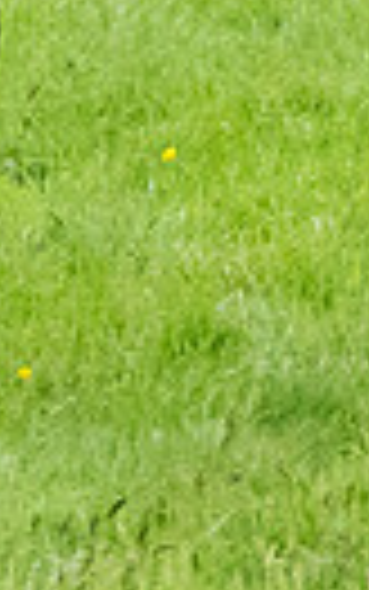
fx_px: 20252
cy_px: -302
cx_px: -37
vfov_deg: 1.7
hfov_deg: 1.0
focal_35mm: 1260
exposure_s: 1/1000
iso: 2000
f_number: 4
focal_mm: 98
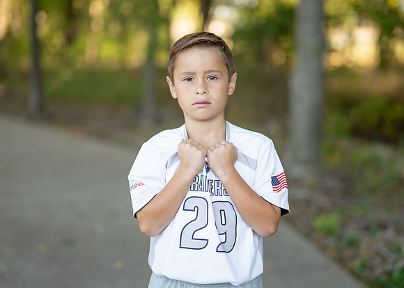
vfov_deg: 21.0
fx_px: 780
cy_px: 133
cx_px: 215
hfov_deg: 29.0
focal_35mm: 68
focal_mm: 50
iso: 200
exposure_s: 1/1600
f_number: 1.2
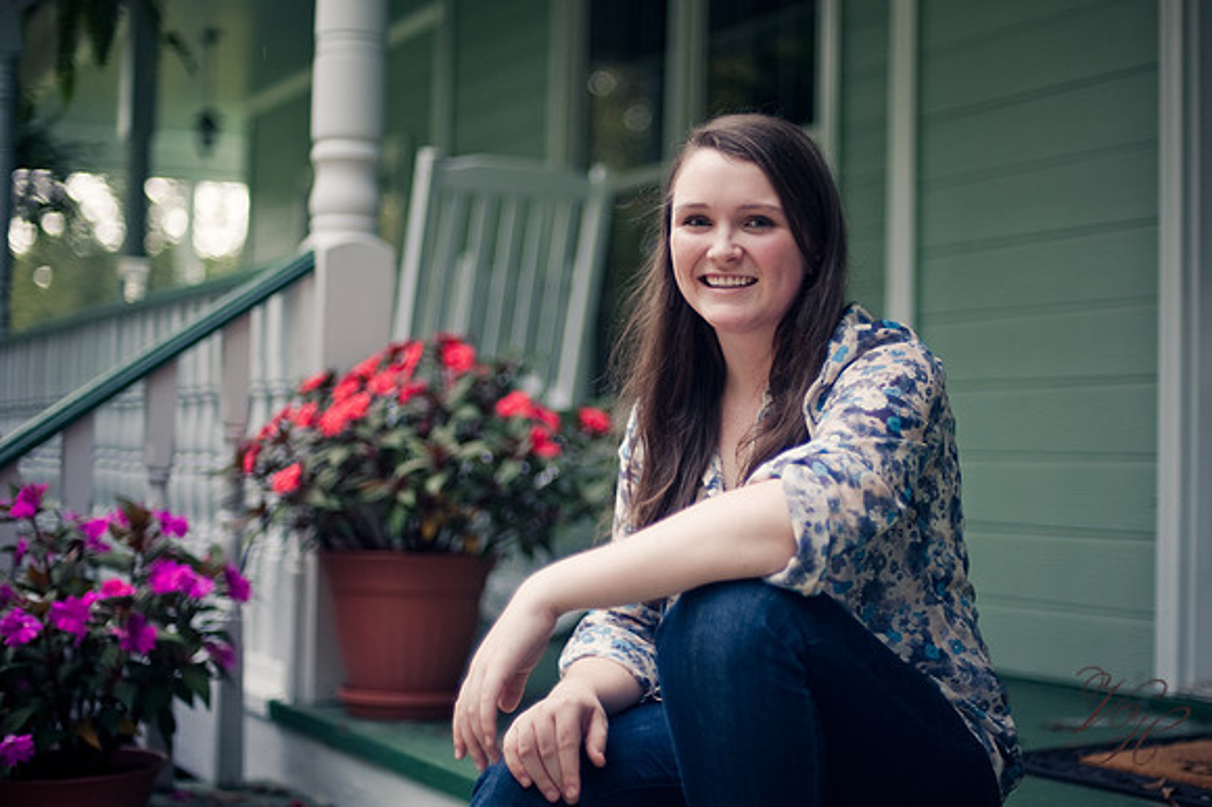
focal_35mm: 50
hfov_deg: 39.6
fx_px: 1682
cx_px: 606
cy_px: 404
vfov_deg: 27.0
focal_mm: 50
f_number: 1.4
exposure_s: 1/320
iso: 200
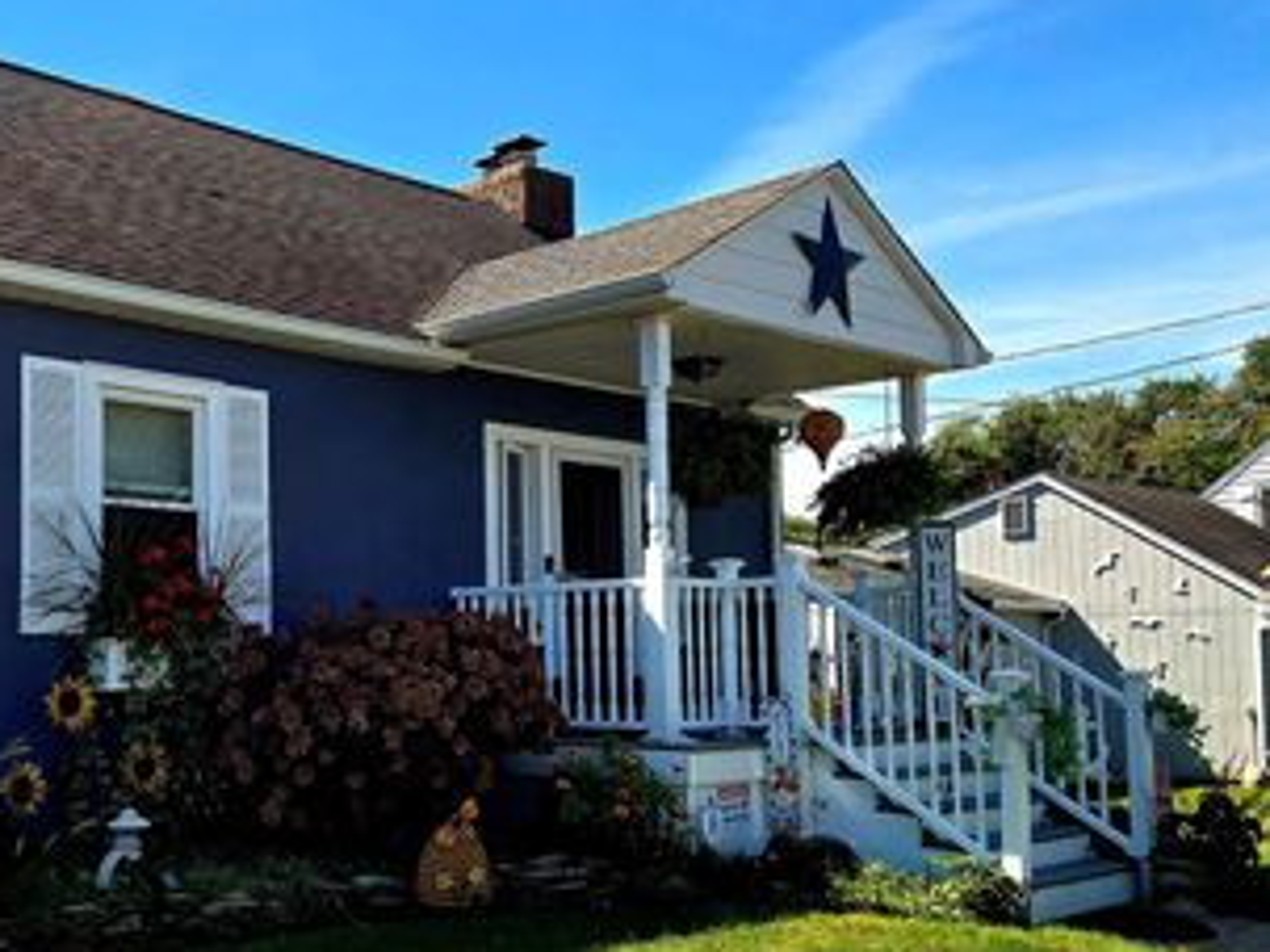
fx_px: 1394
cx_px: 226
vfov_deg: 37.6
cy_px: 535
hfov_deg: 46.1
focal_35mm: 38
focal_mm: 5.4
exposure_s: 1/1111
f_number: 1.8
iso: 25
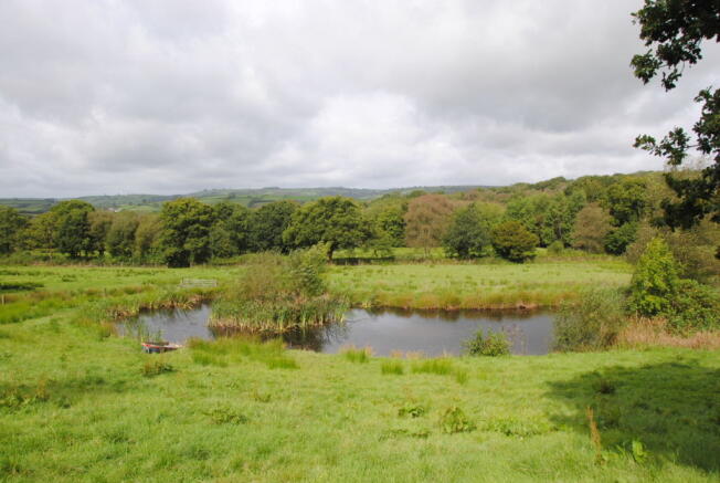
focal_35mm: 27
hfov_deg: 67.3
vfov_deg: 48.1
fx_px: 541
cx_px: 360
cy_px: 242
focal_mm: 18
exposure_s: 1/250
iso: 100
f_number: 7.1
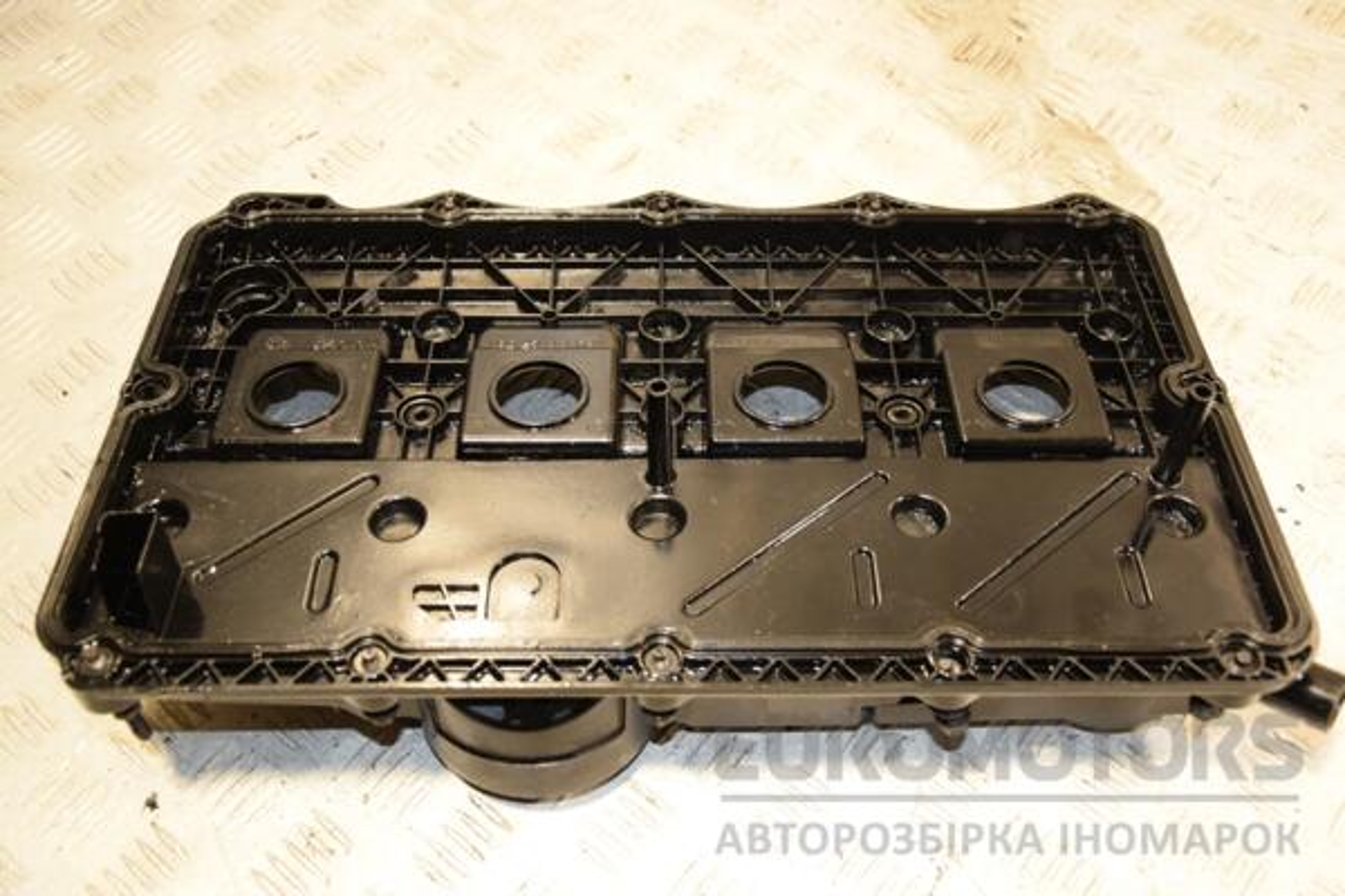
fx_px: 1401
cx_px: 672
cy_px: 448
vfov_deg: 35.5
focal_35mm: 38
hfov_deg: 51.3
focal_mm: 25
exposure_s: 1/100
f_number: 5
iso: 800
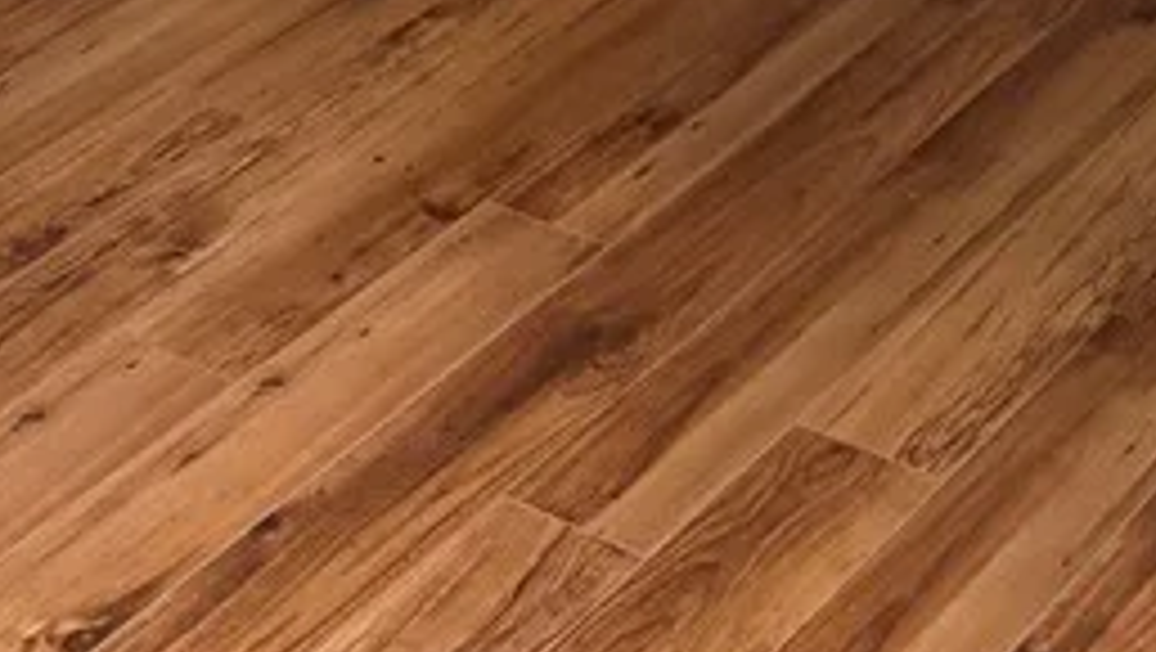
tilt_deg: -10.5
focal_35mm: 104
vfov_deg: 10.2
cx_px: -27
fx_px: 3190
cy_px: -881
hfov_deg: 19.9
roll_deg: +4.9
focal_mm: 6.76
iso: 200
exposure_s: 1/223
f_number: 1.78
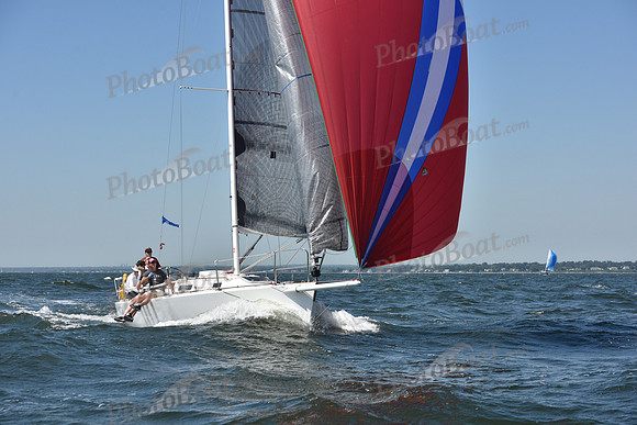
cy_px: 212
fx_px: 1239
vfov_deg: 19.5
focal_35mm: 70
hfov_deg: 28.8
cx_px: 318
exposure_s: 1/1250
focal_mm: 70
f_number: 8
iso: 250
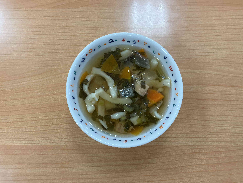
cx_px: 122
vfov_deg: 48.2
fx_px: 204
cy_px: 92
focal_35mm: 29
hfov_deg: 61.7
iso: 64
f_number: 1.8
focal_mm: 3
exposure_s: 1/120
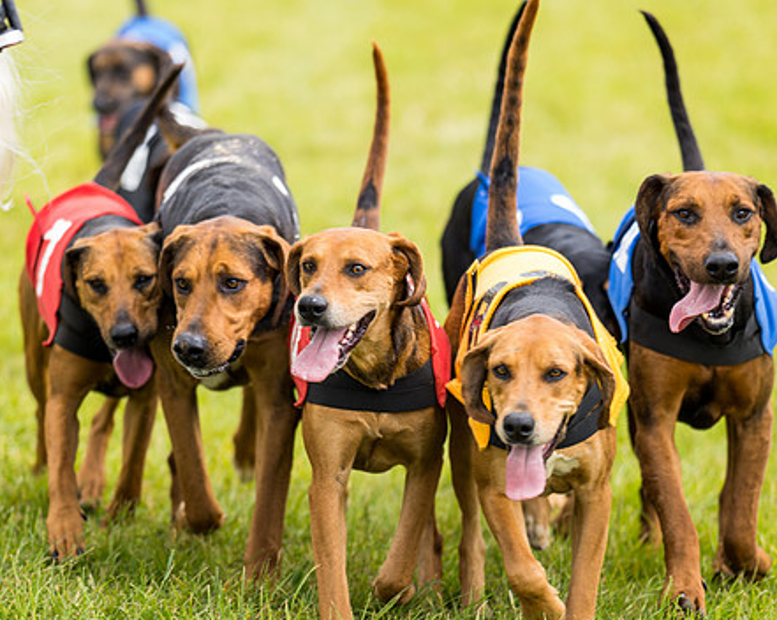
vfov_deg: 6.1
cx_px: 449
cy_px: 483
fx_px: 5790
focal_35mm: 252
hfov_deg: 7.7
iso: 50
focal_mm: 135
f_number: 1.8
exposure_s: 1/500
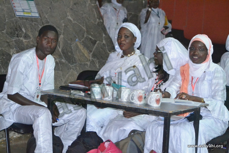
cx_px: 114
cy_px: 76
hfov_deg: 19.4
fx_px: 668
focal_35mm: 105
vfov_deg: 13.1
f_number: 4.5
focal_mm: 70
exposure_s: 1/125
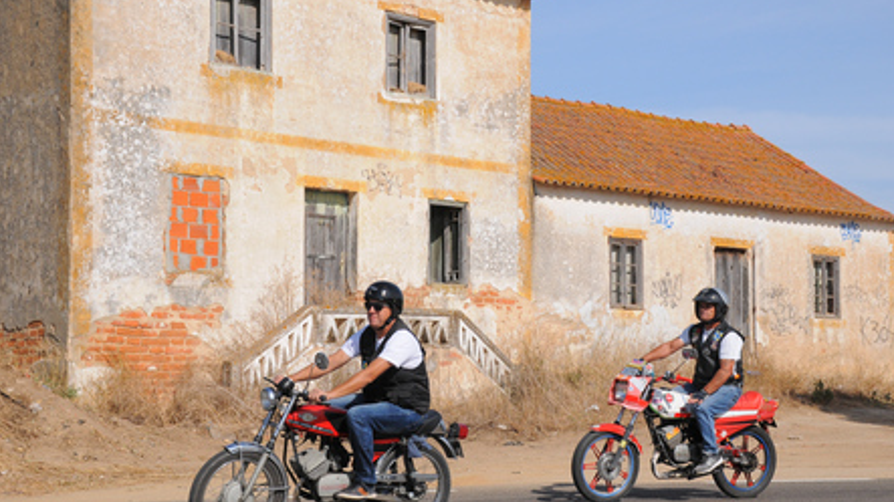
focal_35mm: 67
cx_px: 448
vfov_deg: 18.0
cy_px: 257
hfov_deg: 31.4
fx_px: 1588
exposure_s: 1/1000
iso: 400
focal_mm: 42
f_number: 9
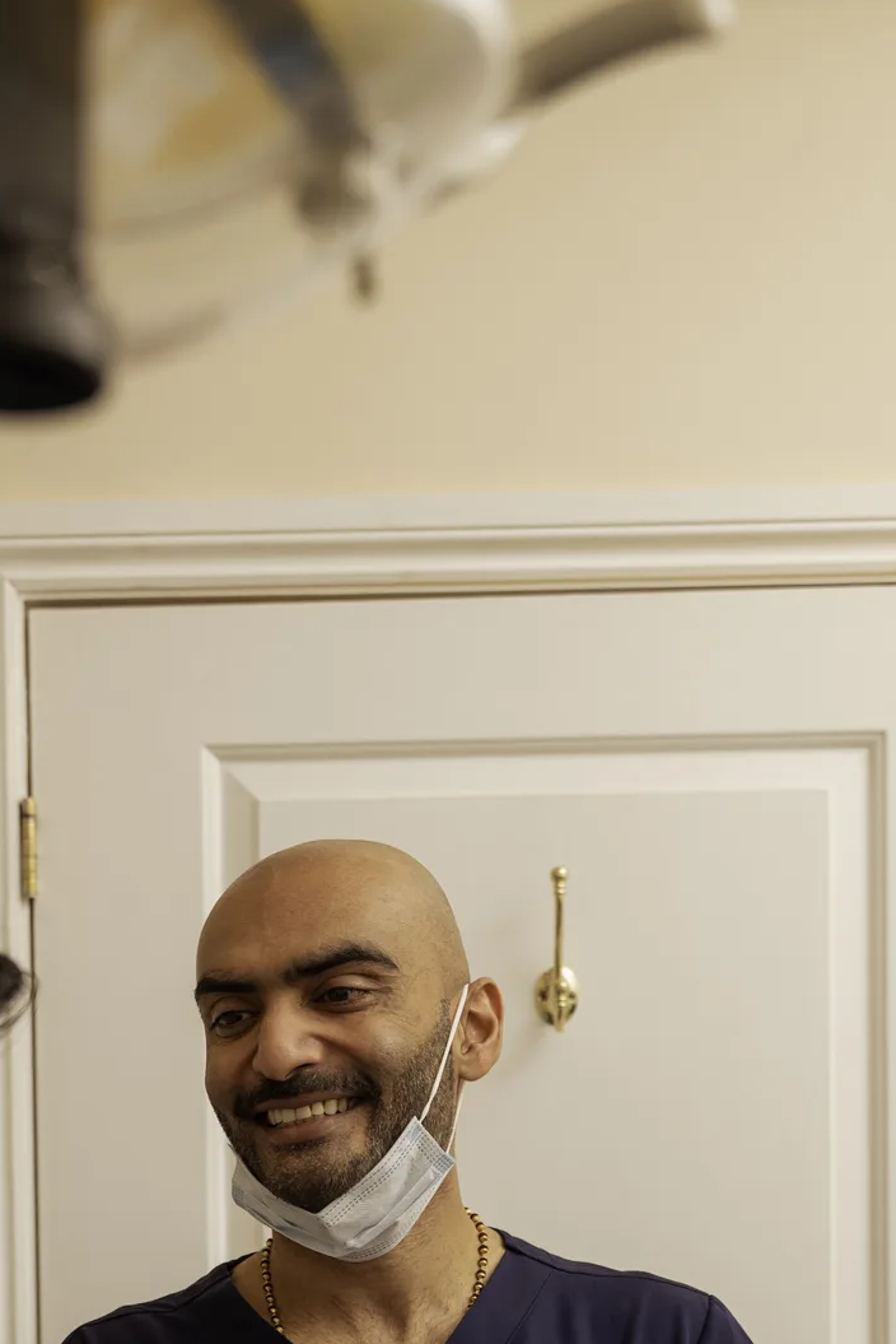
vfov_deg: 27.5
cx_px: 233
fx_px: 2649
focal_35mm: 71
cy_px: 1180
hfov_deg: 19.1
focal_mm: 39
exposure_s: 1/320
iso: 320
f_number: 3.5
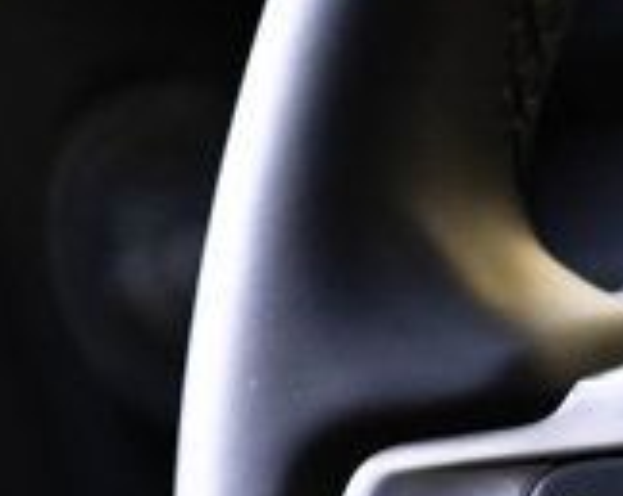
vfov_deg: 3.9
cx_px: 781
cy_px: 646
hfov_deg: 4.9
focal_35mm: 390
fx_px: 7178
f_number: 2.8
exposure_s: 1/200
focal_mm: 70
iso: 640
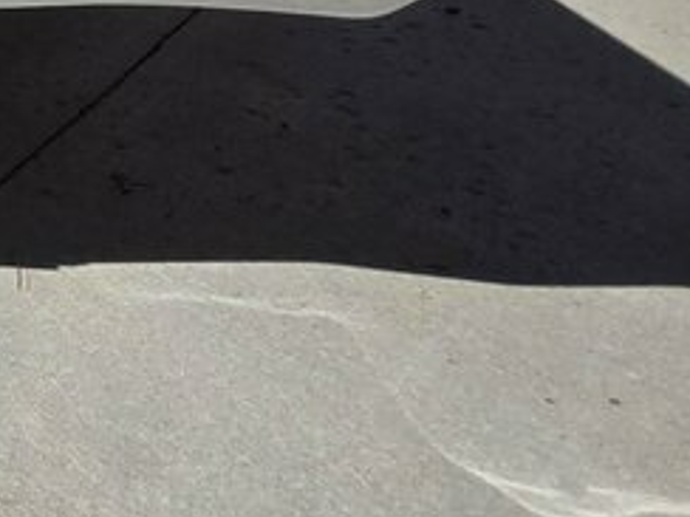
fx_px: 1276
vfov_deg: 19.2
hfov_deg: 18.5
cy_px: -319
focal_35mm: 64
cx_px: -713
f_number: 1.9
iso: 40
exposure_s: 1/2775
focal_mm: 2.2
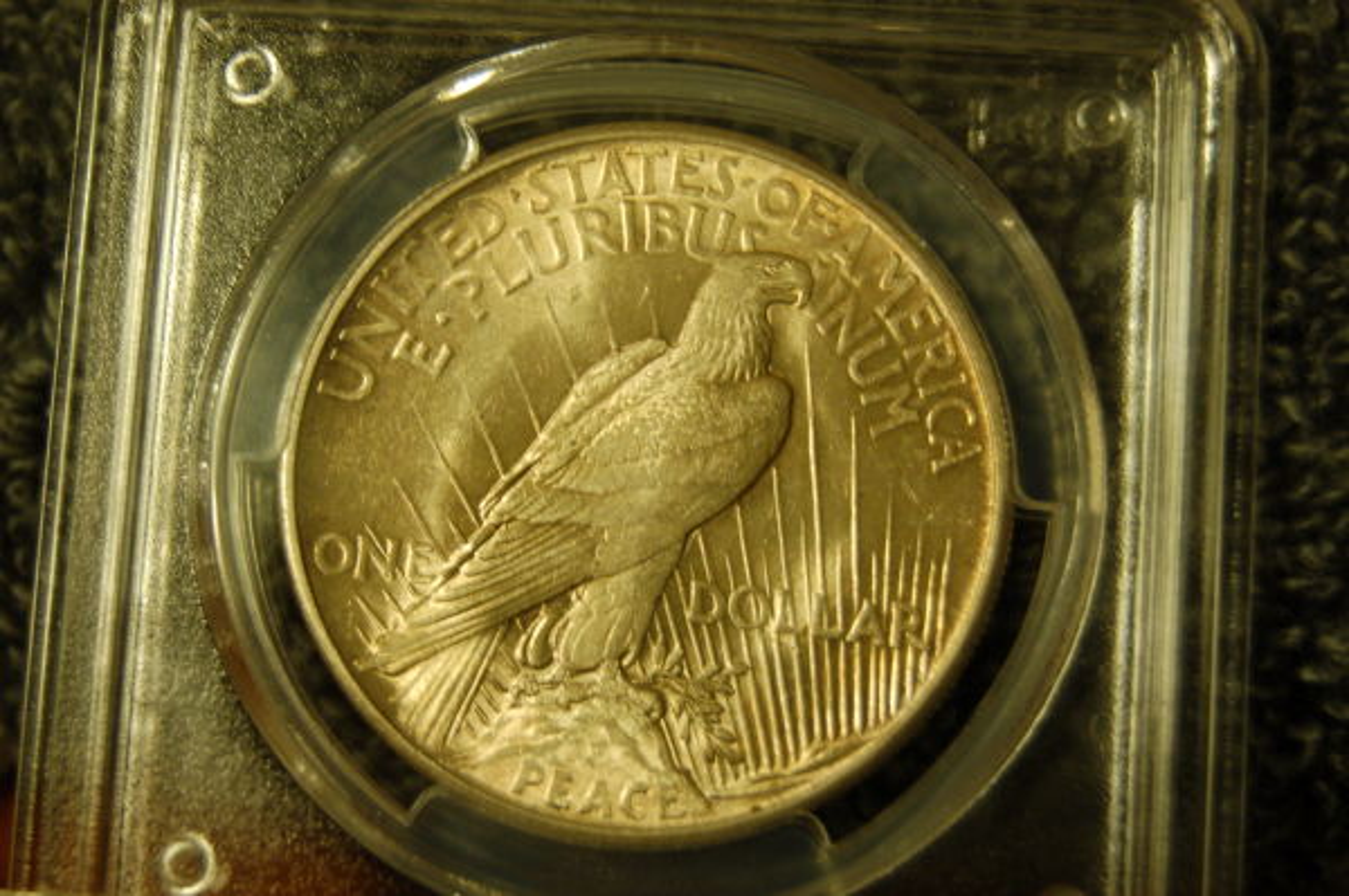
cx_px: 674
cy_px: 448
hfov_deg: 26.0
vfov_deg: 17.5
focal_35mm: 78
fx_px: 2920
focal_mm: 52
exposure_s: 1/13
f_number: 5.6
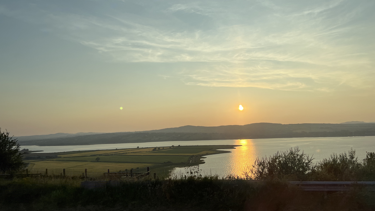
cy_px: 106
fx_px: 288
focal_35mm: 29
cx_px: 184
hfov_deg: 66.1
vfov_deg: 40.2
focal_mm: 5.7
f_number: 1.5
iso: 50
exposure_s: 1/1295
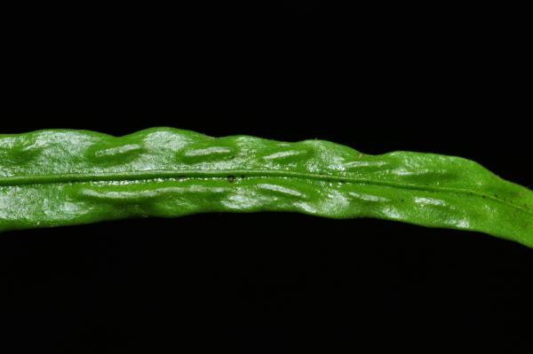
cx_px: 266
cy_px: 177
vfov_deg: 15.2
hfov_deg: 22.6
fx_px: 1331
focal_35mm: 90
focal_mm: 60
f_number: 16
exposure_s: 1/60
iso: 200
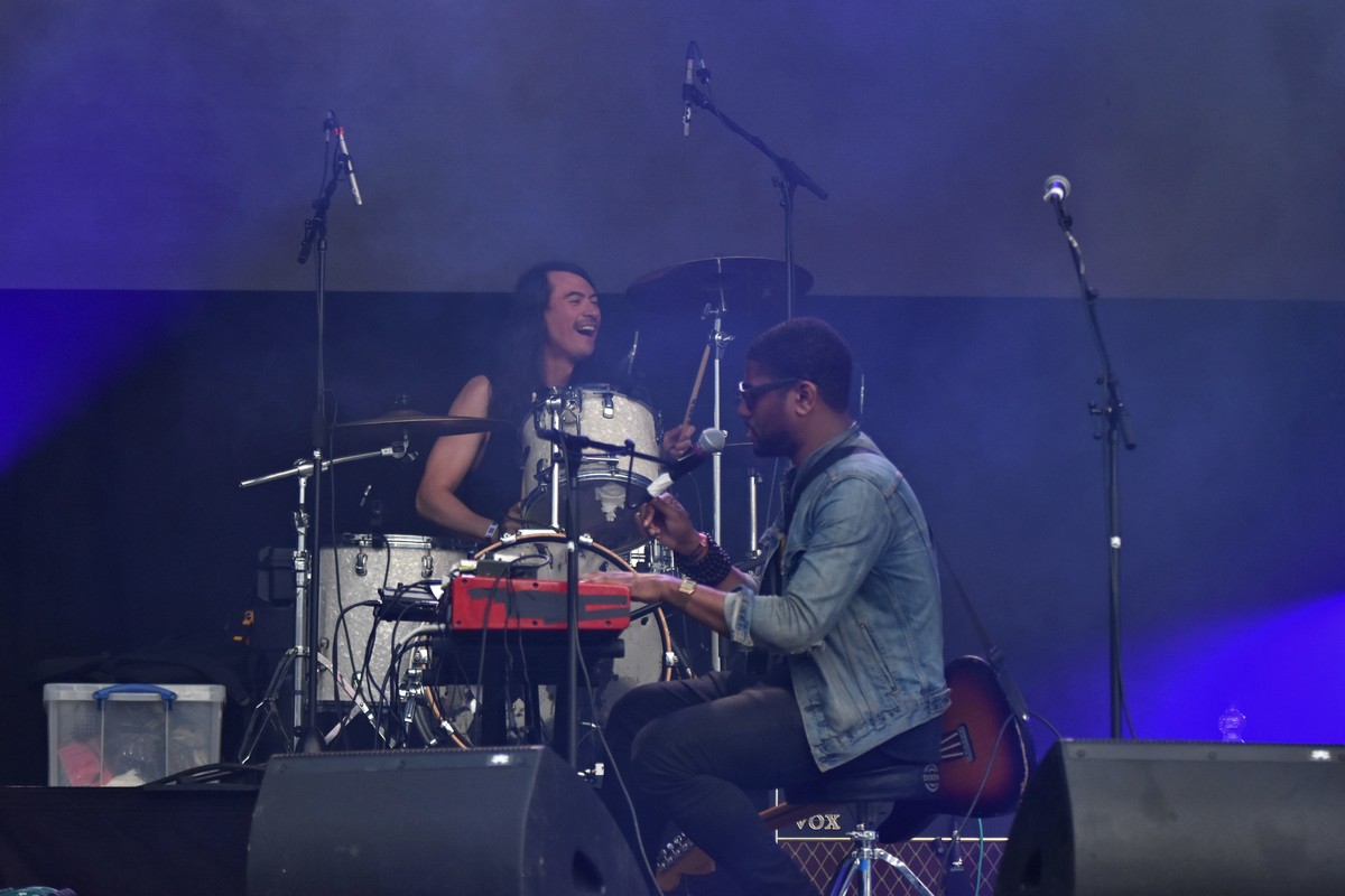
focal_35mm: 150
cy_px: 448
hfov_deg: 13.7
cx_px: 672
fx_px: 5604
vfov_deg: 9.1
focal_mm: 100
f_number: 2.8
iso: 1250
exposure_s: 1/3200
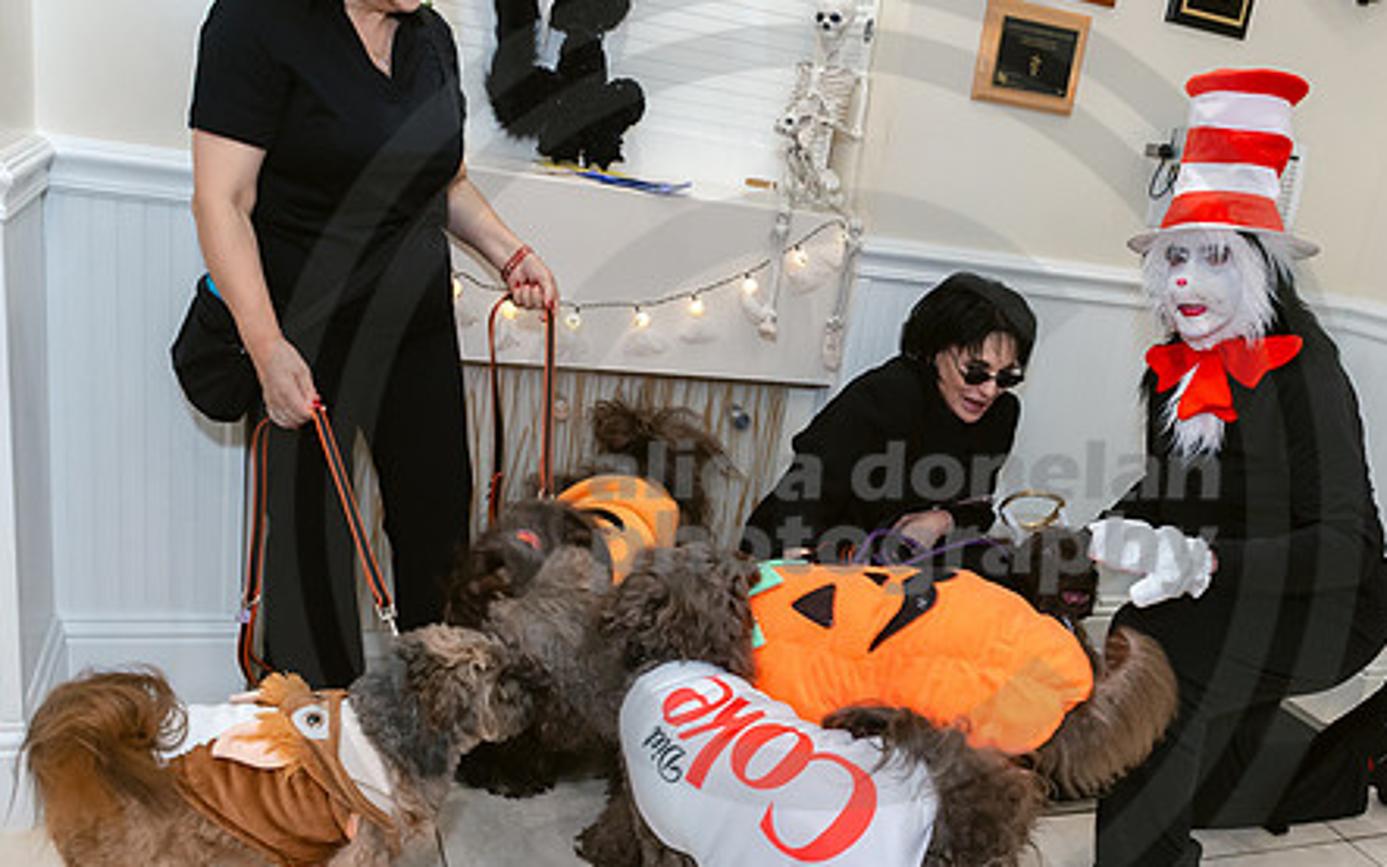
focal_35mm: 32
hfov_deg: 59.3
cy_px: 505
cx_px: 808
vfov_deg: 39.3
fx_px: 1210
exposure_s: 1/60
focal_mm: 24
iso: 2500
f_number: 9
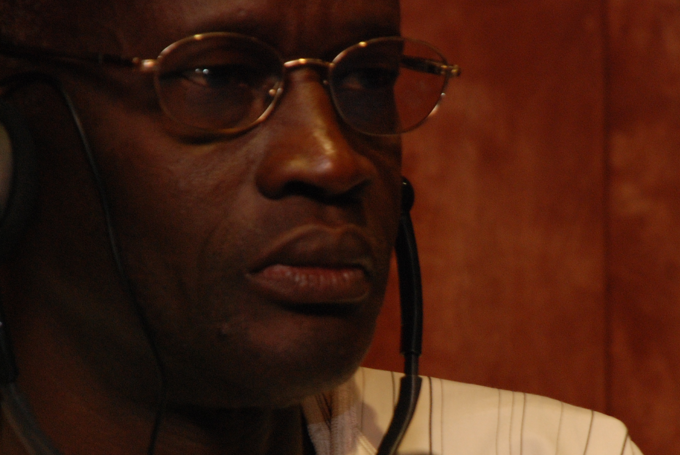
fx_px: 8302
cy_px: 397
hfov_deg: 4.7
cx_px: 455
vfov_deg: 3.1
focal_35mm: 439
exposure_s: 1/60
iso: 400
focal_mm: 135
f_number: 5.6
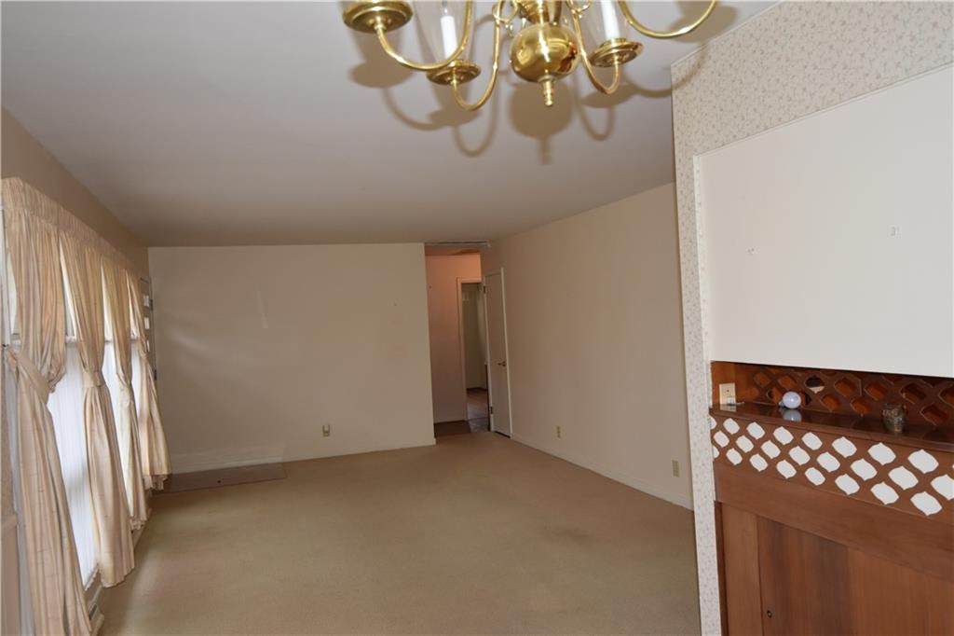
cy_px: 318
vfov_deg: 50.4
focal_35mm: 26
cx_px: 477
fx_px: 675
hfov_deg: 70.5
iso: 720
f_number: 4.2
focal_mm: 17
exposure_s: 1/60
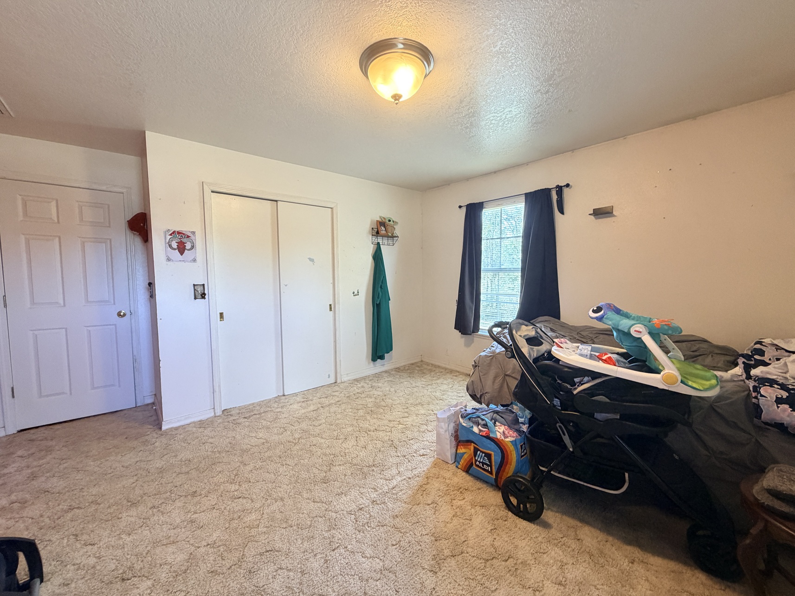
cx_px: 398
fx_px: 322
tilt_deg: -5.2
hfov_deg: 102.1
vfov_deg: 85.7
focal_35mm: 14
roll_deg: +0.2
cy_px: 298
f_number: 2.2
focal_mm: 2.22
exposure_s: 1/60
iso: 320
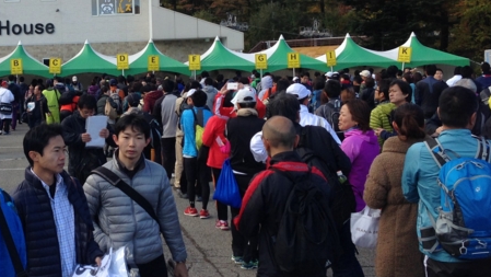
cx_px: 62
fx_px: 834
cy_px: 107
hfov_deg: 31.5
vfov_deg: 18.8
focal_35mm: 64
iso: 50
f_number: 2.4
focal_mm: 4.12
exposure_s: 1/488
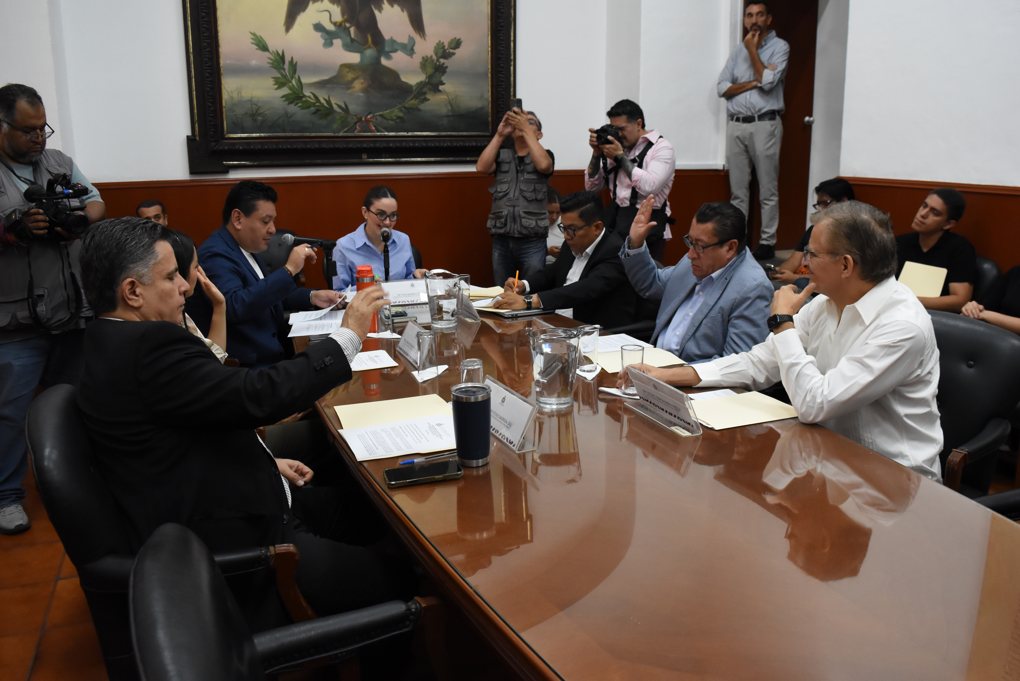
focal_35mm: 27
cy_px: 340
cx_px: 510
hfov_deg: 67.4
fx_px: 765
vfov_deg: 48.0
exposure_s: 1/160
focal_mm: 18
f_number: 5
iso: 2000
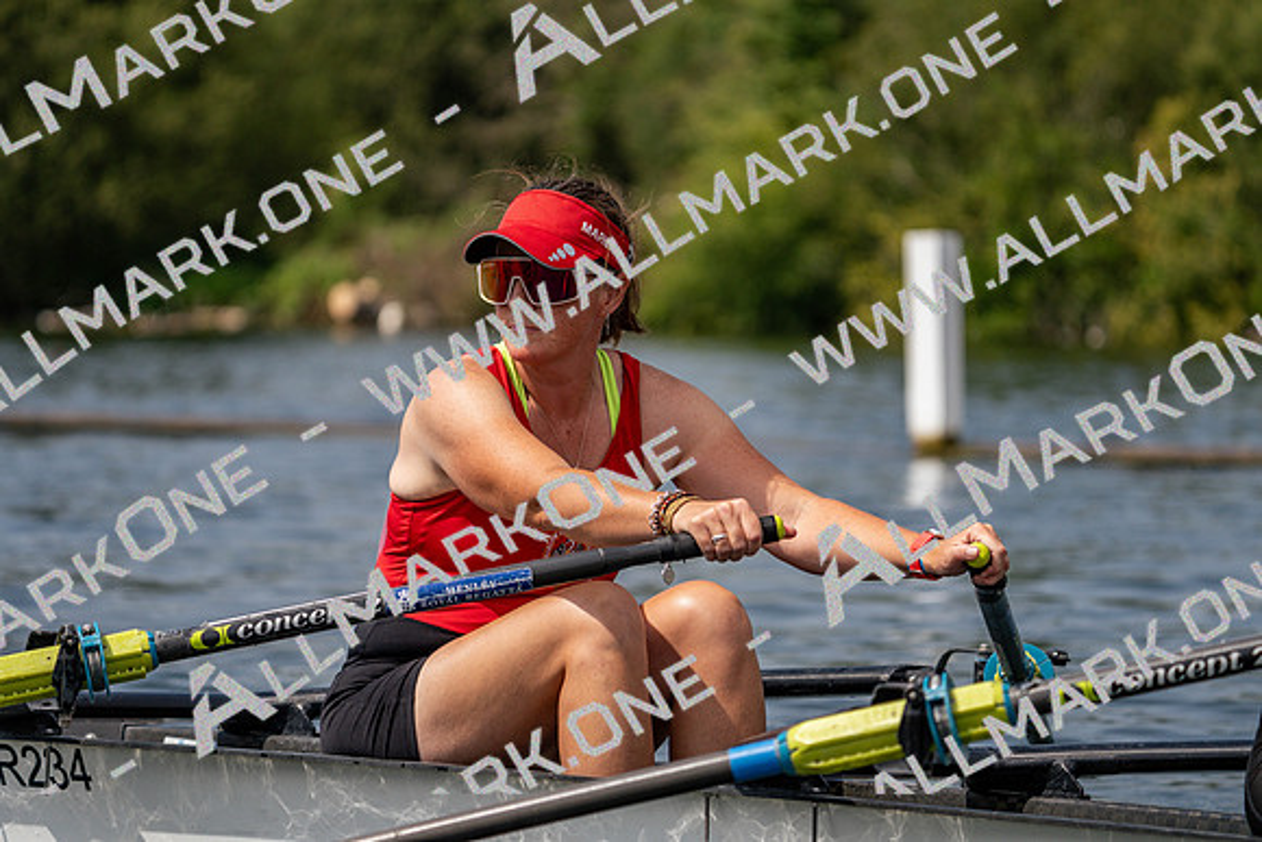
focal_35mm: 200
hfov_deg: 10.3
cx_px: 631
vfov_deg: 6.9
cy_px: 421
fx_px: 7012
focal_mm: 200
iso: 160
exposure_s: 1/1600
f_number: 5.6
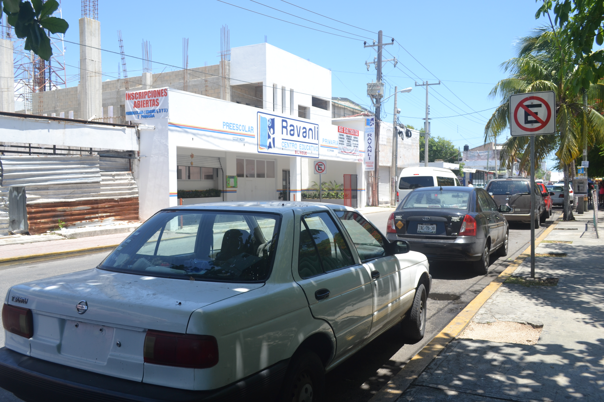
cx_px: 302
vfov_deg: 43.6
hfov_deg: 61.9
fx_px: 503
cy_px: 201
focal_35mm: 30
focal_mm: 20
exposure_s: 1/200
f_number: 7.1
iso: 100
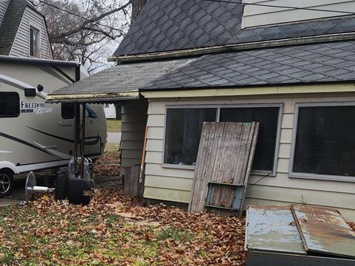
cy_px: 203
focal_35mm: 49
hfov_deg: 36.2
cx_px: 26
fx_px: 502
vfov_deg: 29.1
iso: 25
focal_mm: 6.4
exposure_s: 1/180
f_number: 1.8
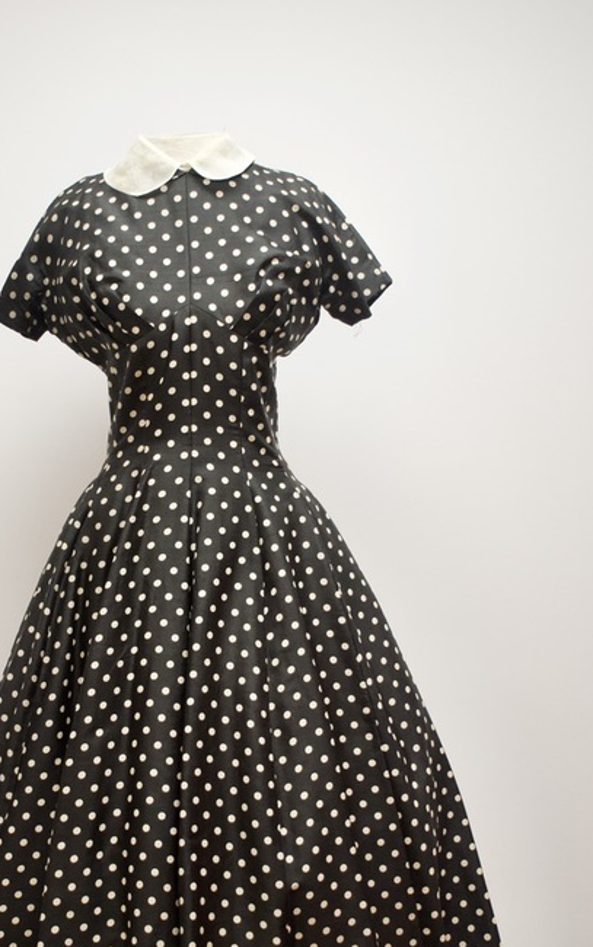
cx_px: 192
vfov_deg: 36.8
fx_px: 1420
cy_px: 548
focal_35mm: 55
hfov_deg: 23.5
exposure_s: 1/200
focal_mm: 26
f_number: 3.8
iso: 1600
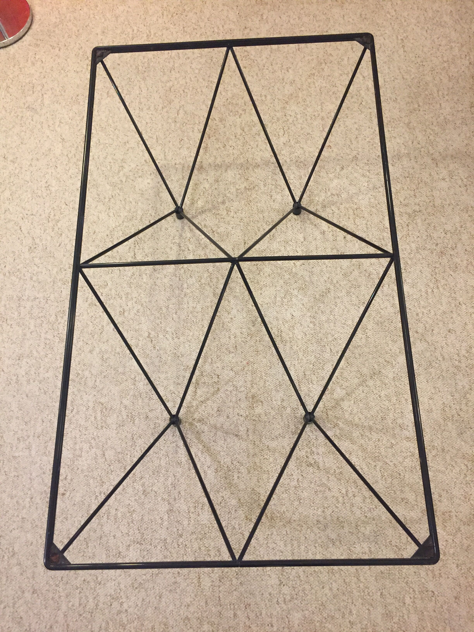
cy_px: 316
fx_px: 529
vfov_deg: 61.7
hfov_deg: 48.2
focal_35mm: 29
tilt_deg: -70.7
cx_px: 237
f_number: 2.2
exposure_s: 1/33
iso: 250
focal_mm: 4.15
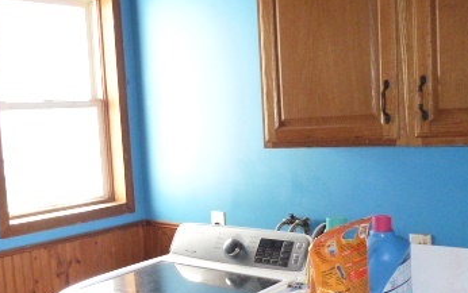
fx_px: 600
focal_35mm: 47
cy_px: 190
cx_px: 196
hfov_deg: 42.5
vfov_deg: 27.4
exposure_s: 1/60
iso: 200
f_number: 3.3
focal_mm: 4.3
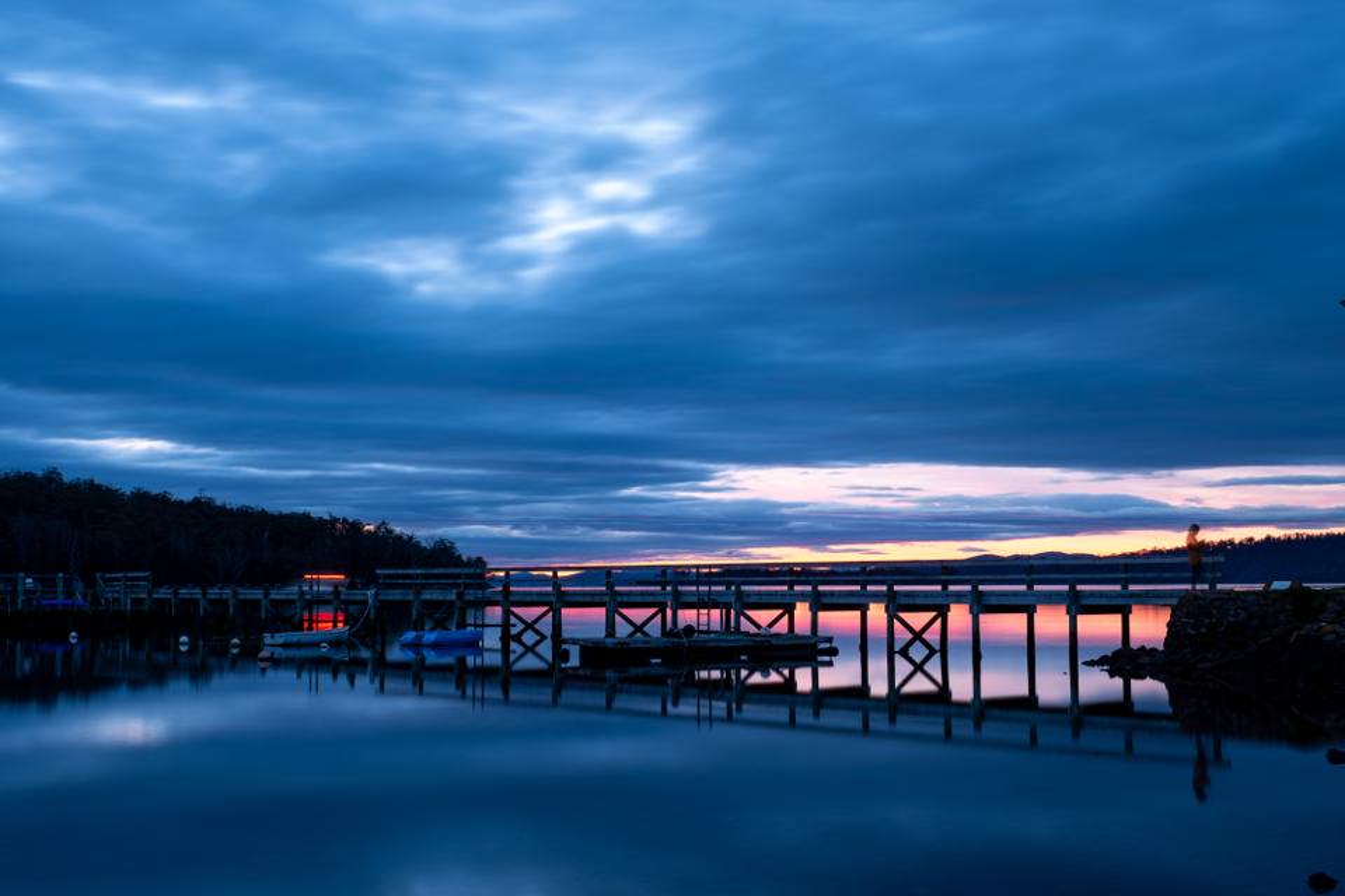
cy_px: 448
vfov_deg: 31.9
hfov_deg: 46.4
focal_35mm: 42
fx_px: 1569
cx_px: 672
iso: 100
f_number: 8
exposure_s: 7.5
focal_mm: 28.3
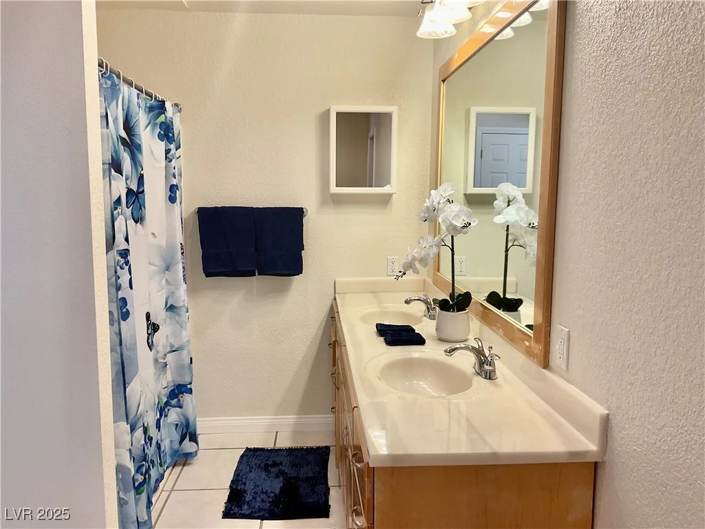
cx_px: 352
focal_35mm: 29
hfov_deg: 61.7
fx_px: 591
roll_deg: -1.8
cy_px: 264
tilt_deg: -6.8
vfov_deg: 48.2
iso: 40
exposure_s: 1/60
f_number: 1.8
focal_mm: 3
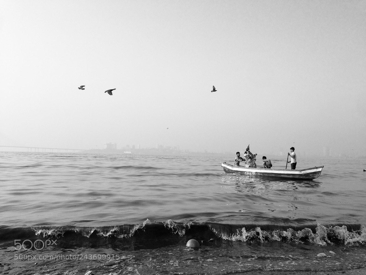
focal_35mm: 33
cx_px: 183
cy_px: 138
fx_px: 349
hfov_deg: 55.4
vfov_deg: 42.9
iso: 50
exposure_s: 1/669
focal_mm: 4.12
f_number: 2.4
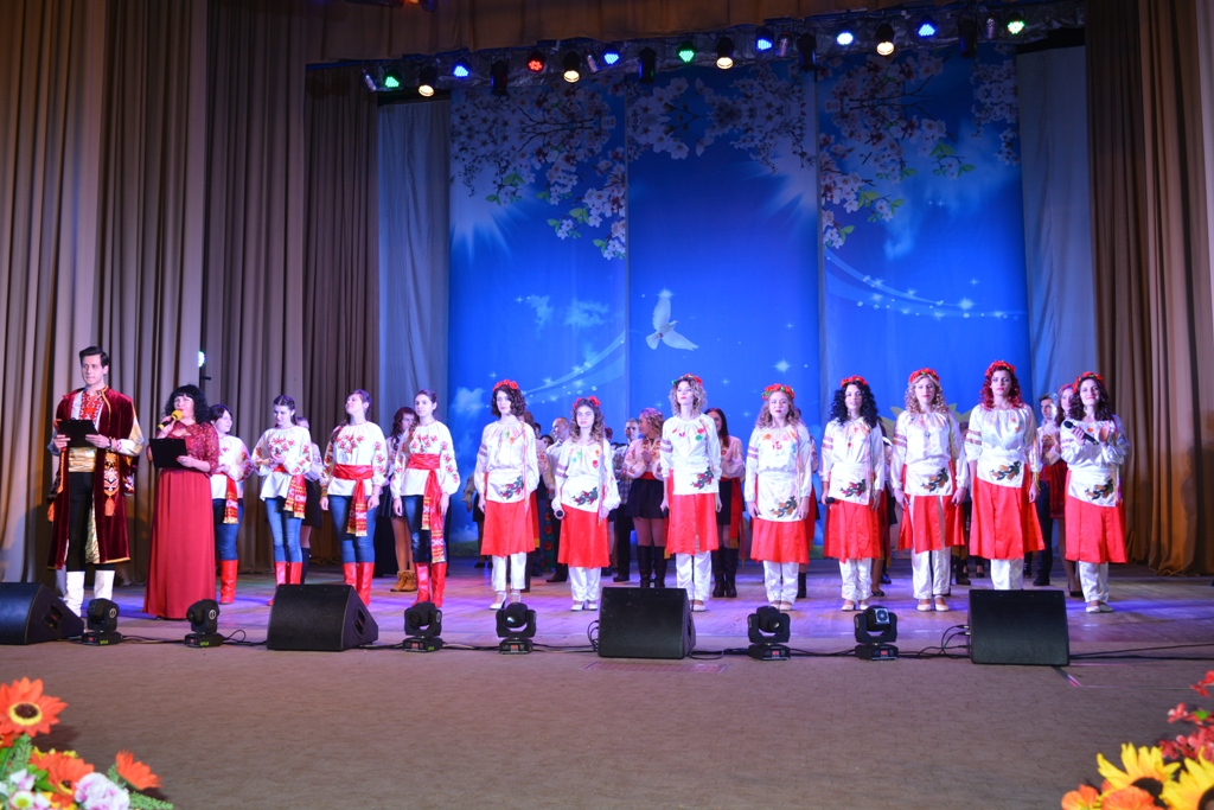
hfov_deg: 53.1
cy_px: 405
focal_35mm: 36
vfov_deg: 36.9
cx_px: 607
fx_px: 1214
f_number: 5.6
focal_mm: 24
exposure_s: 1/30
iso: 200
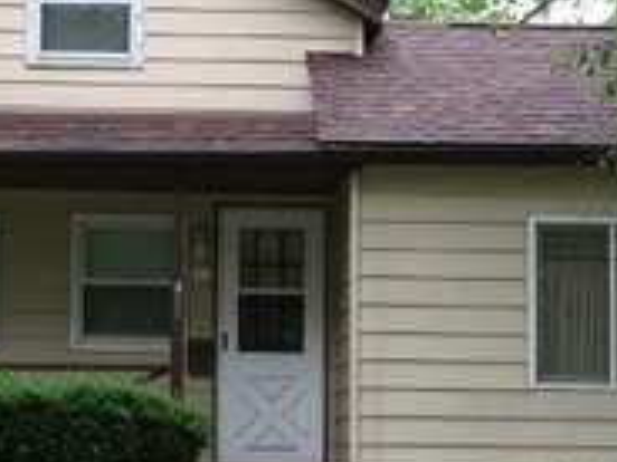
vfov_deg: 14.6
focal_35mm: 101
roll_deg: -0.2
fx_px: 1800
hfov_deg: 19.4
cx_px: 282
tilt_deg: +4.3
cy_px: 372
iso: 32
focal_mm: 4.15
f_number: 2.2
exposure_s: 1/40
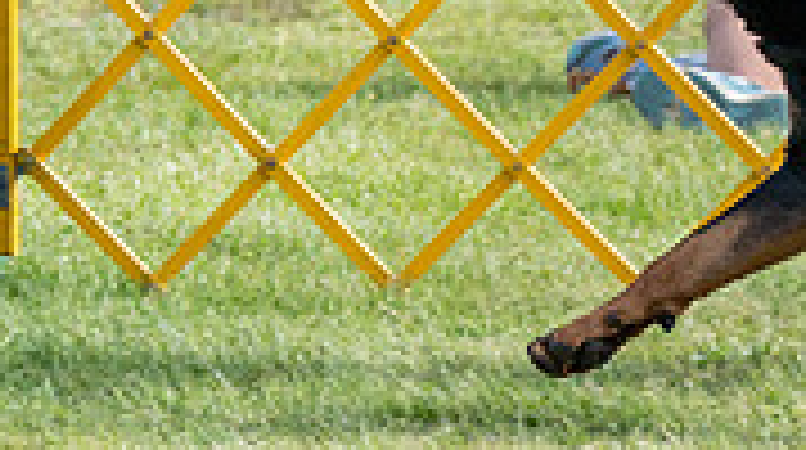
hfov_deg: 3.1
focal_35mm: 693
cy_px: -155
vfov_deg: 1.7
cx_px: 1052
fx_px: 14786
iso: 500
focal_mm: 155
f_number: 5.6
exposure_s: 1/1250
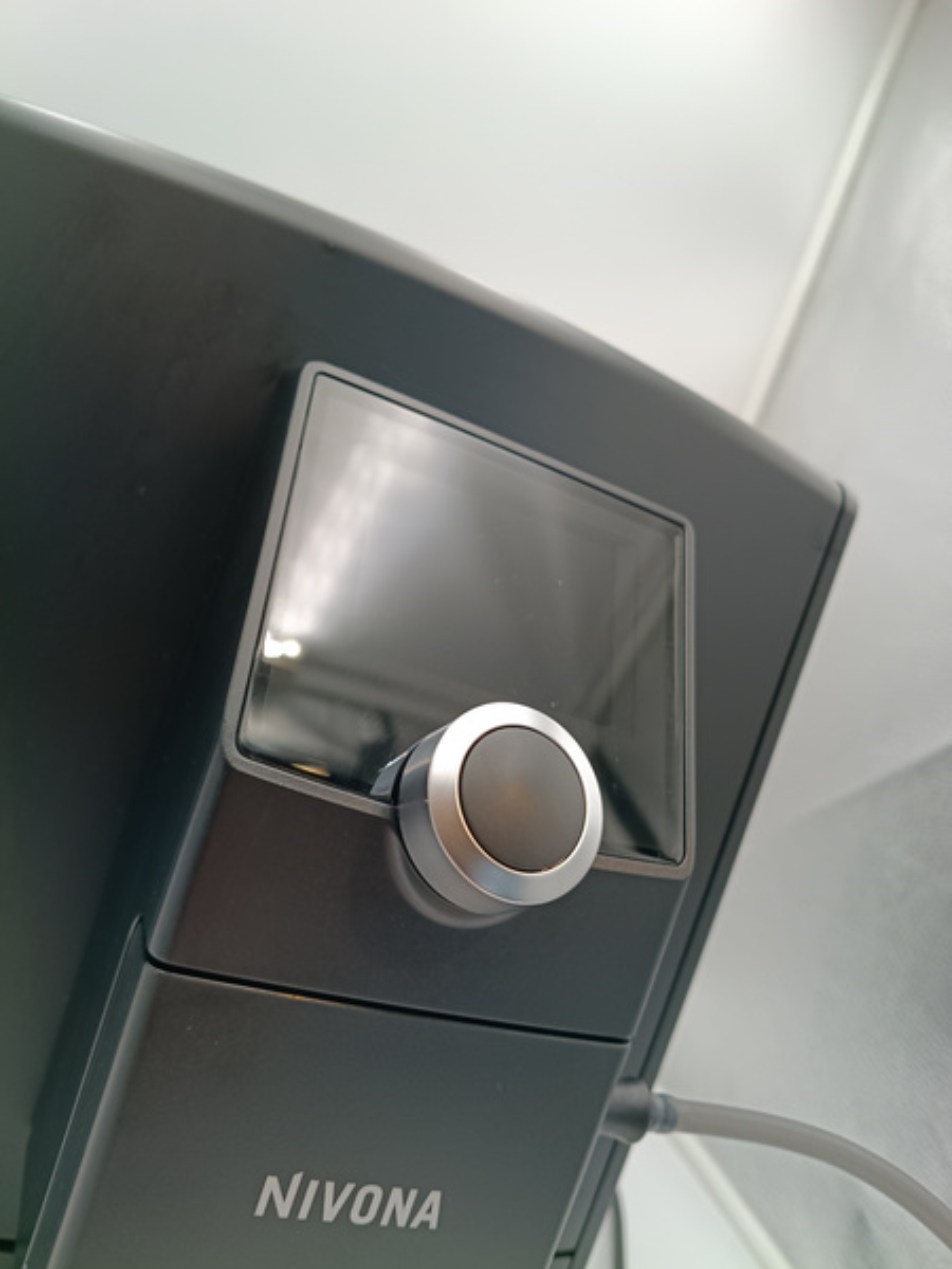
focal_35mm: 26
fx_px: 953
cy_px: 634
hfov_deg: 53.1
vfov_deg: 67.3
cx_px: 476
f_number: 1.8
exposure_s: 1/100
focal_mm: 4.81
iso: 165
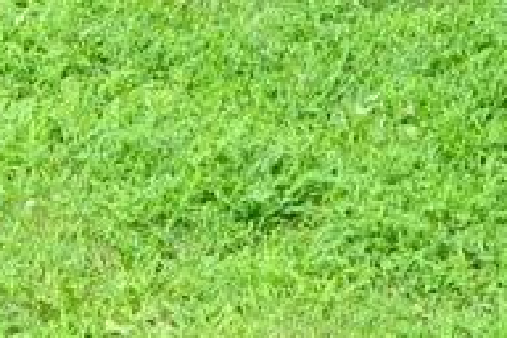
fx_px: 2028
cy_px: -548
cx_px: 48
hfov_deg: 14.1
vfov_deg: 8.5
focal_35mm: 144
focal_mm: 18
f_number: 9
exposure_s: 1/125
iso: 400
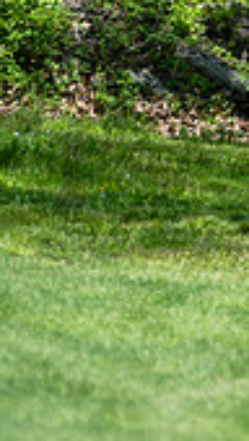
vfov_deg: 2.4
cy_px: 32
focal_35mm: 913
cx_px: 552
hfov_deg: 1.3
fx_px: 10685
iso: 100
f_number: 3.5
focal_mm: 200
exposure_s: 1/800
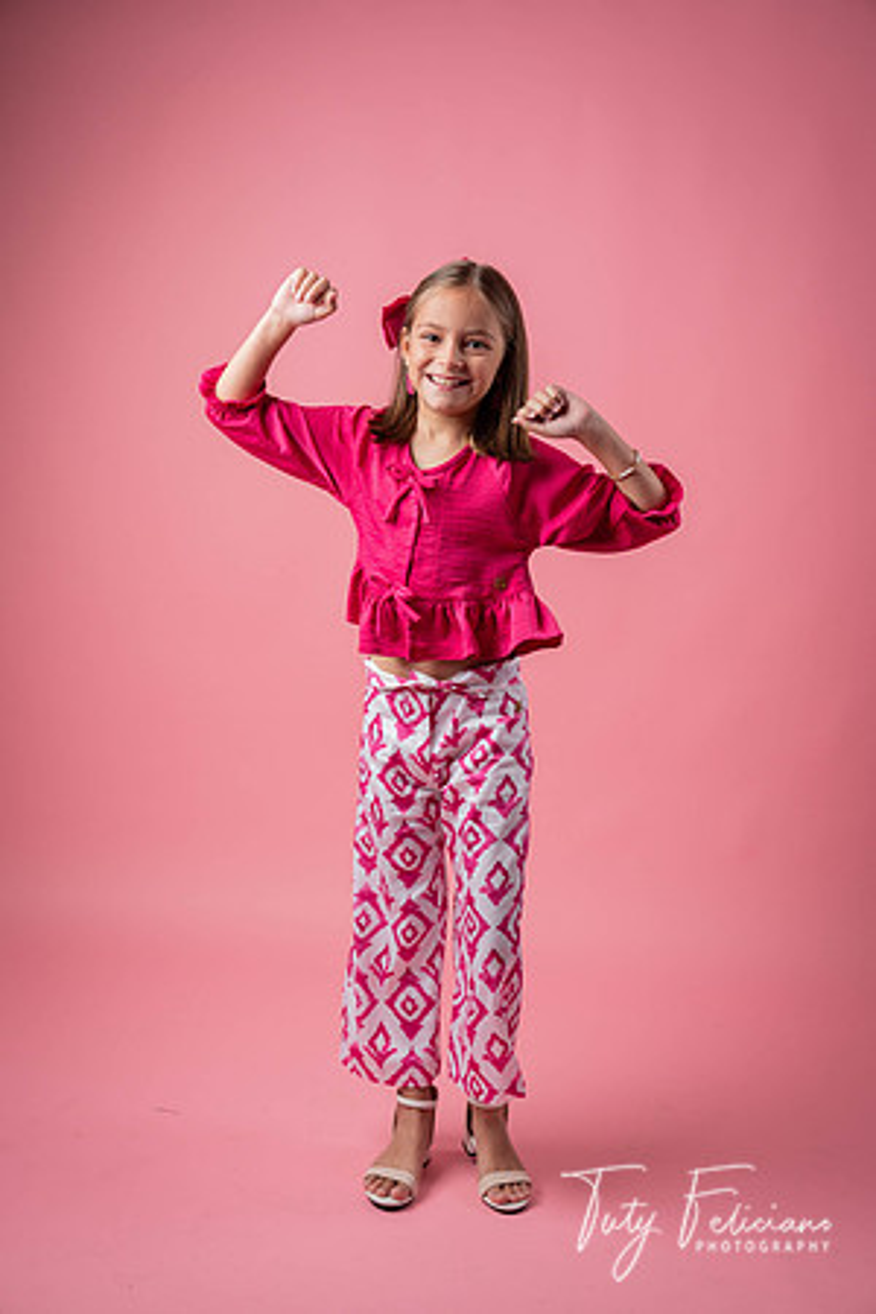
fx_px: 1752
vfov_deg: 41.1
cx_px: 438
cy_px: 657
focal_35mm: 48
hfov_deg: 28.1
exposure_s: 1/160
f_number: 4.5
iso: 64
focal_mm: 48
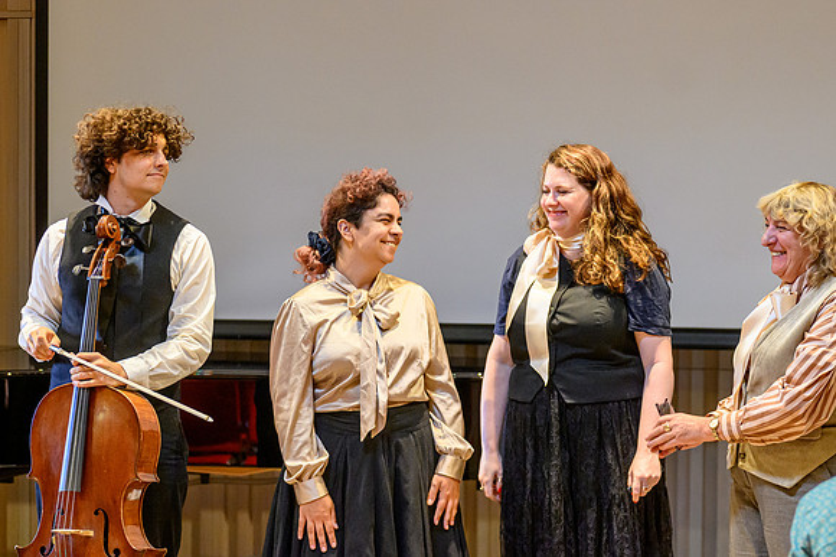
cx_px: 418
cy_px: 278
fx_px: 2954
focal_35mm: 127
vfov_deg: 10.8
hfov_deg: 16.1
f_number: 2.5
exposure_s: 1/500
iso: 2000
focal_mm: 82
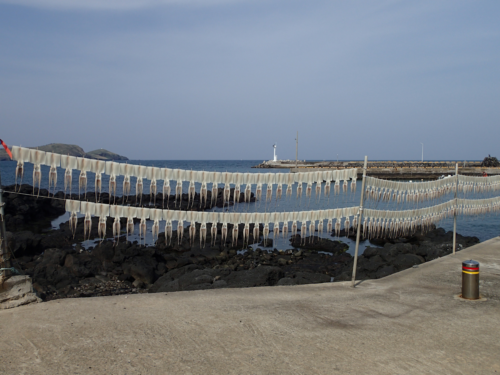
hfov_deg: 56.8
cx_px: 250
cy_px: 188
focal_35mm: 32
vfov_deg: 44.2
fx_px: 462
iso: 100
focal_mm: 5.87
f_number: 9
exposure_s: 1/250
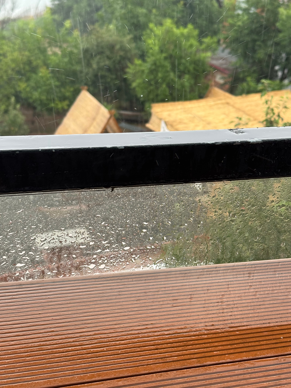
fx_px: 538
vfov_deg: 39.7
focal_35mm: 48
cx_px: 146
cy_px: 194
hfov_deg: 30.3
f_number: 1.78
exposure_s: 1/81
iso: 100
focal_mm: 6.76
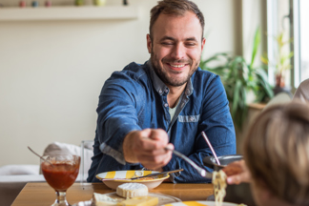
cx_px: 134
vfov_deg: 18.4
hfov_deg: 27.3
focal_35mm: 74
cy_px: 103
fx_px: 635
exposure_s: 1/125
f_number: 2.2
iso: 125
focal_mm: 50
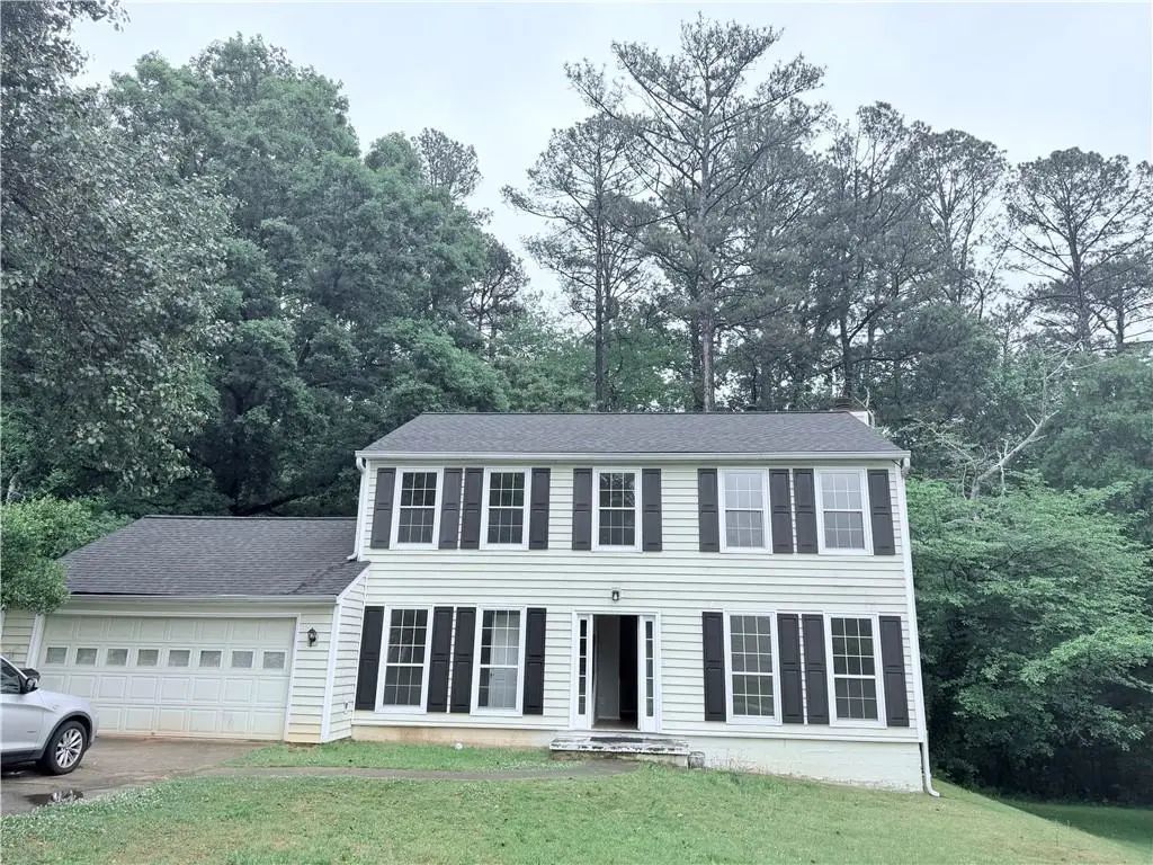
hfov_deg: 71.6
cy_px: 432
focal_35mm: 24
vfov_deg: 56.8
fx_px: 799
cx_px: 576
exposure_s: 1/3425
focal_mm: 6.76
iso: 100
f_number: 1.78
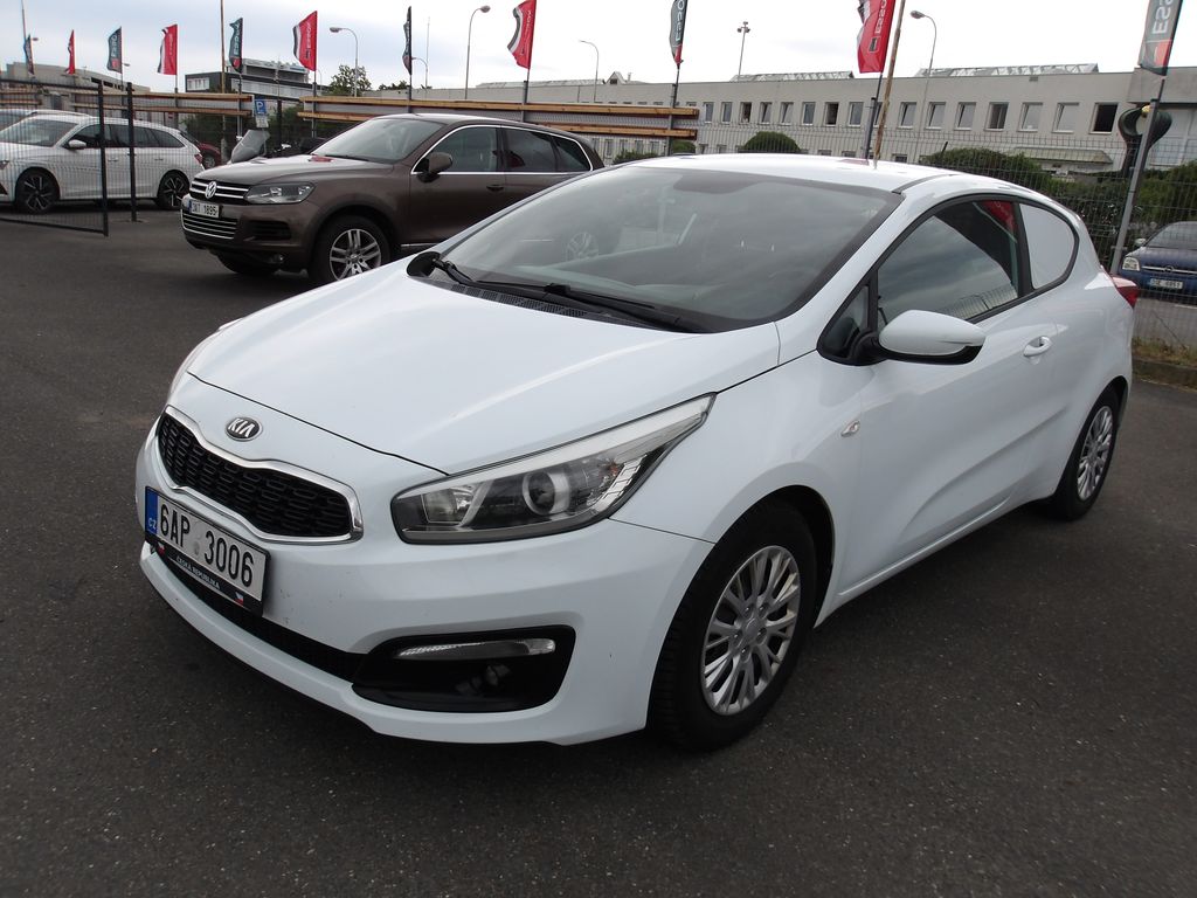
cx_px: 598
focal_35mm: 27
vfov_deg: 51.4
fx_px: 934
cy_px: 449
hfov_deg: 65.3
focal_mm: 4.9
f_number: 3
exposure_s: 1/791
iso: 100
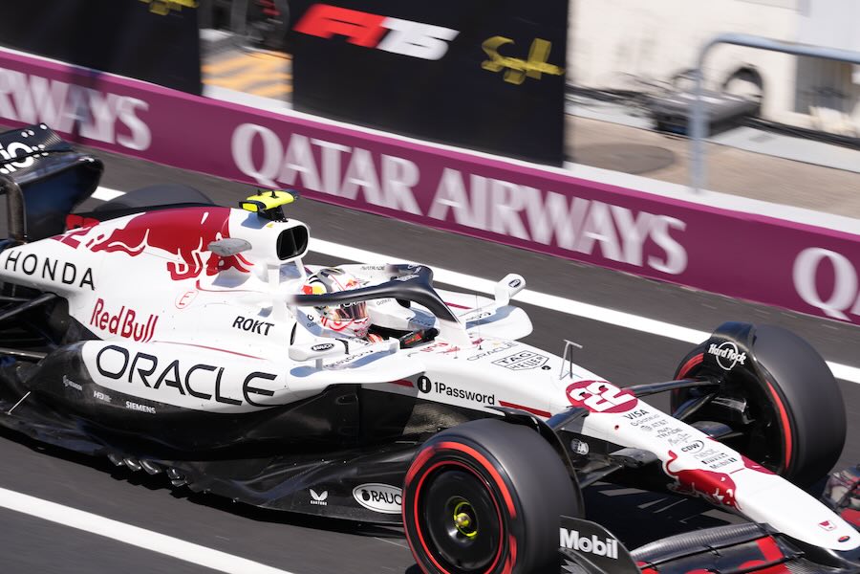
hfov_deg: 10.3
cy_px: 287
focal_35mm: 200
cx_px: 430
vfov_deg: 6.9
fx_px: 4777
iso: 100
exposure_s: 1/250
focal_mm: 200
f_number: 8
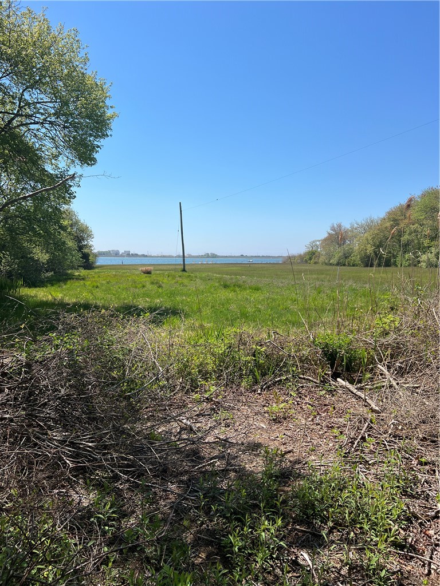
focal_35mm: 26
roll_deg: -0.6
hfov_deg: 53.1
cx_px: 220
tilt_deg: -5.5
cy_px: 293
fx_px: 441
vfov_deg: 67.3
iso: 50
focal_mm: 5.7
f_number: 1.5
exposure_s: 1/4274
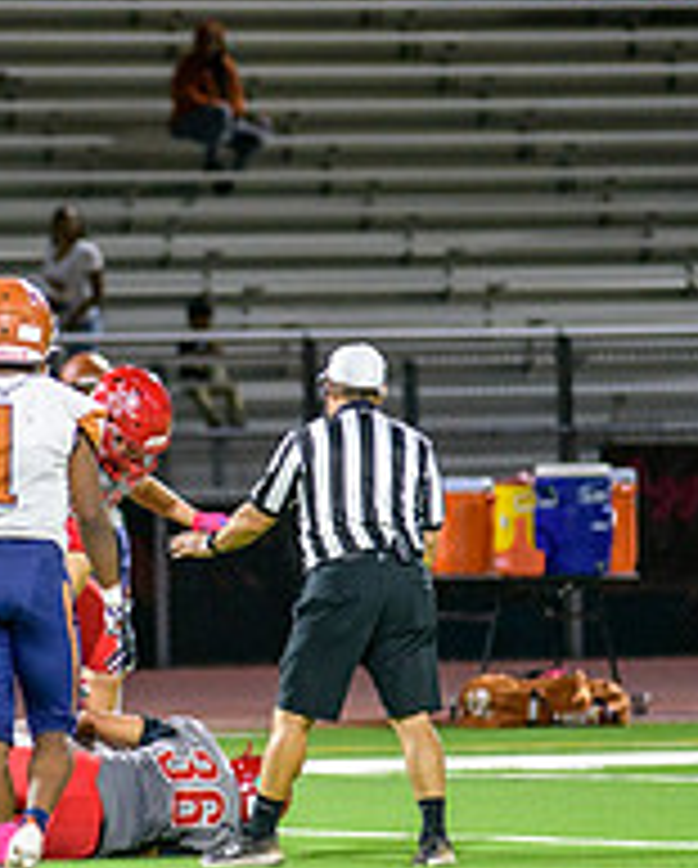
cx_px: 72
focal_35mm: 563
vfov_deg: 3.4
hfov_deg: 2.8
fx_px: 14504
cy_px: 555
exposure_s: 1/250
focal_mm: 200
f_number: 2.8
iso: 1600
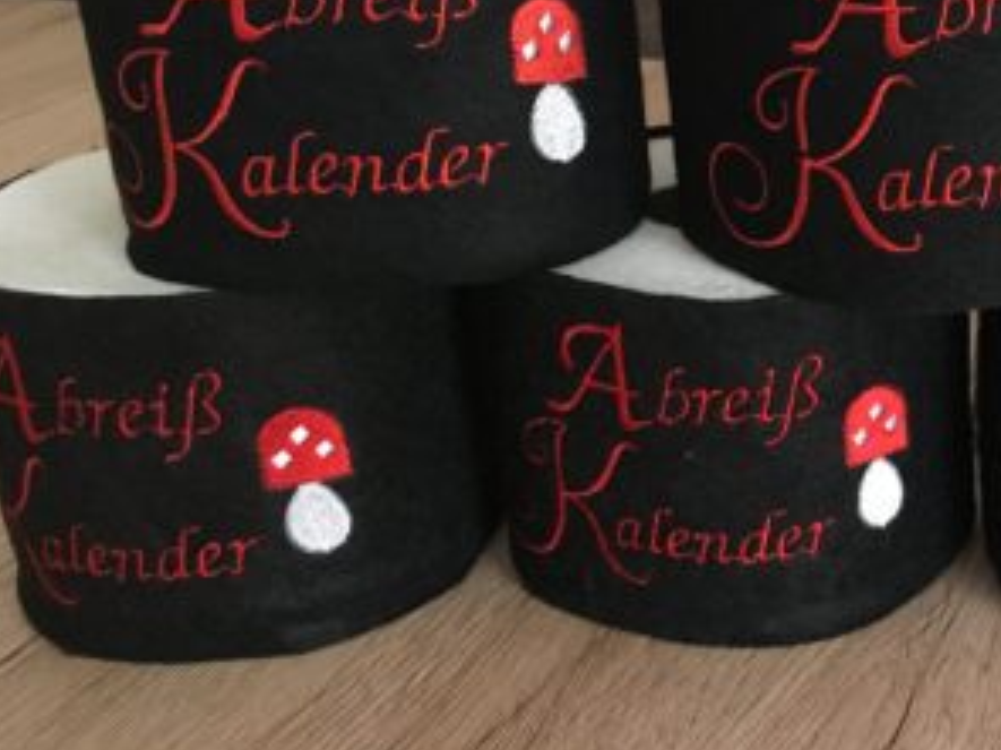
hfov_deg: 30.5
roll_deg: -1.7
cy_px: 363
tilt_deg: -24.5
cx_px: 991
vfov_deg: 24.8
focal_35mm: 59
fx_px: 1705
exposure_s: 1/17
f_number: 2.2
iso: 200
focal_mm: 4.15
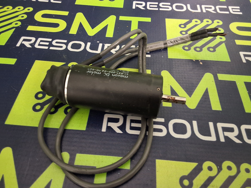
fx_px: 203
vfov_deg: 49.7
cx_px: 126
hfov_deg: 63.4
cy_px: 94
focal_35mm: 28
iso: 320
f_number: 1.9
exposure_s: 1/20
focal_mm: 2.91
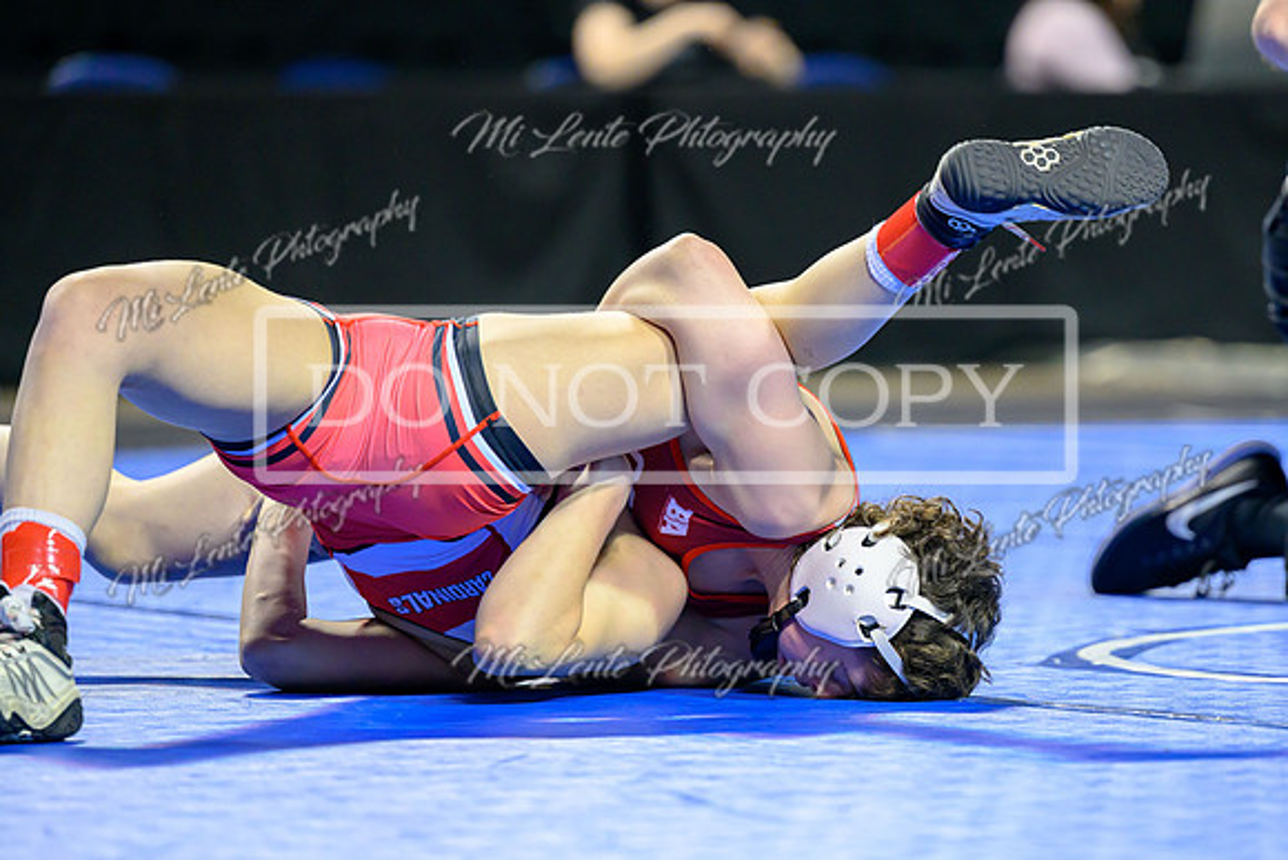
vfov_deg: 6.1
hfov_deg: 9.1
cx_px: 846
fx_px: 8099
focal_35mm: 226
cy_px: 450
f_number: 2.8
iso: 2000
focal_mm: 170
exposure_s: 1/800
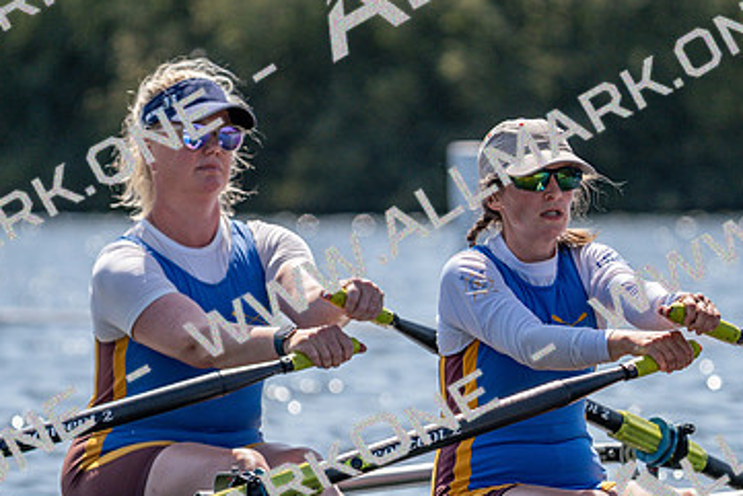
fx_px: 9724
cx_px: 438
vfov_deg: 2.9
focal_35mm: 471
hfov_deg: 4.4
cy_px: 363
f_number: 5.6
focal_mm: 293
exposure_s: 1/2000
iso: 320
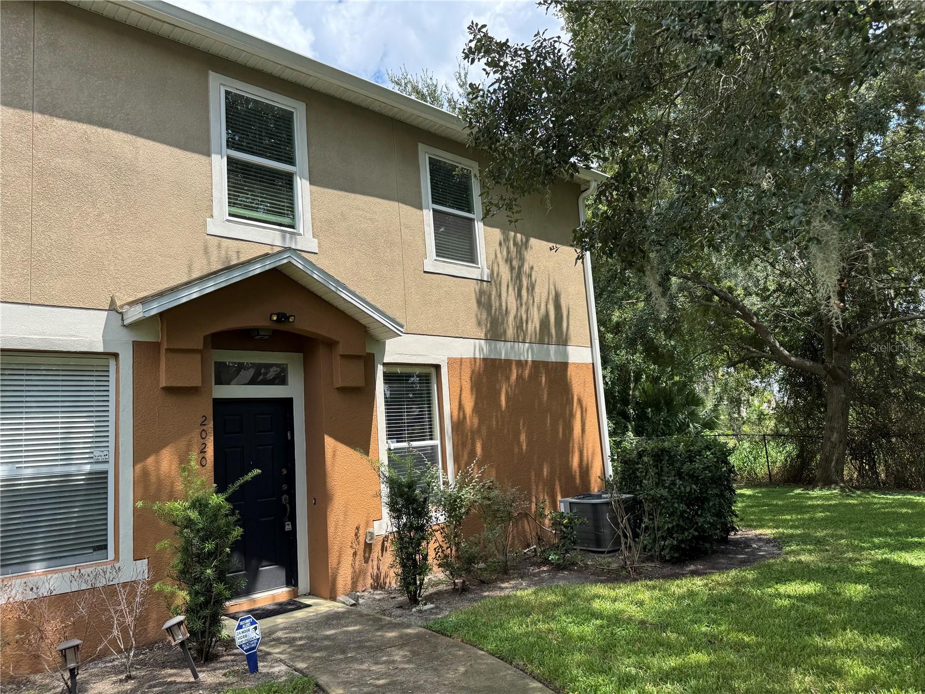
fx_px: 641
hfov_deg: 71.6
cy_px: 347
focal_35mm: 24
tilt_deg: +8.1
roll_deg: +4.6
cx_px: 462
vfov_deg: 56.8
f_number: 1.78
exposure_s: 1/1767
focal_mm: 6.76
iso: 80
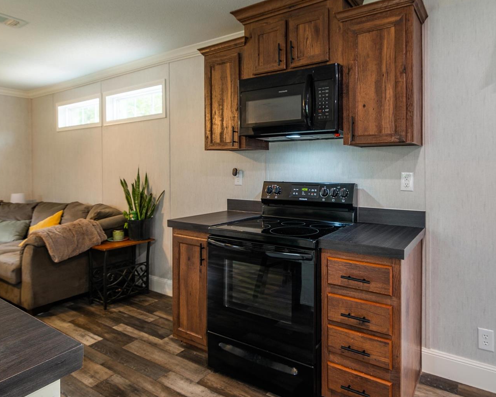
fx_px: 294
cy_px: 193
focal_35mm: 20
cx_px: 289
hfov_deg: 79.7
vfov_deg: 68.1
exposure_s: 1/80
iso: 800
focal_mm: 11
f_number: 5
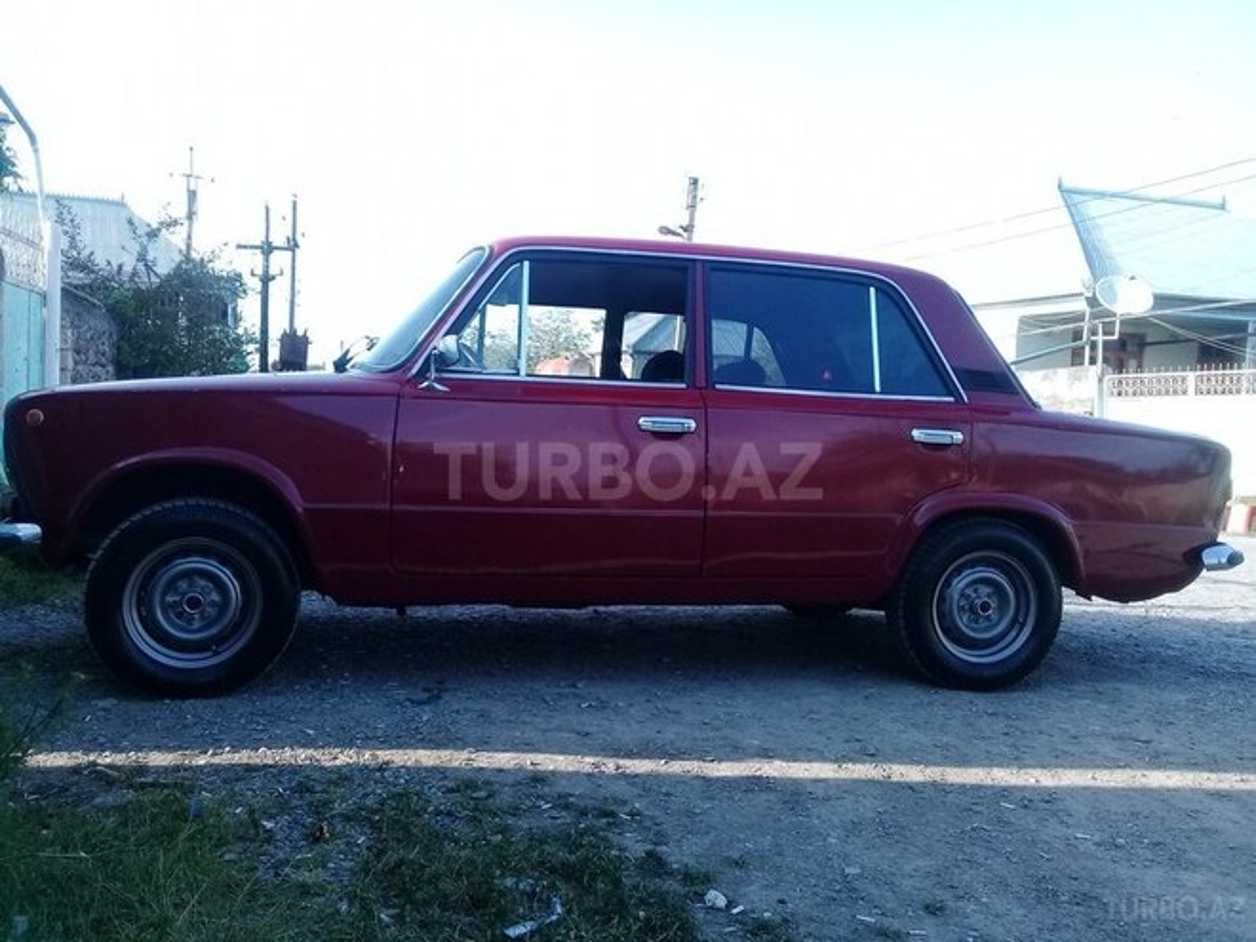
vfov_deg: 45.4
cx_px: 628
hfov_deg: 58.4
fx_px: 1125
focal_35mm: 31
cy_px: 471
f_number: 2.2
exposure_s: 1/328
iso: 64
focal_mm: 3.3
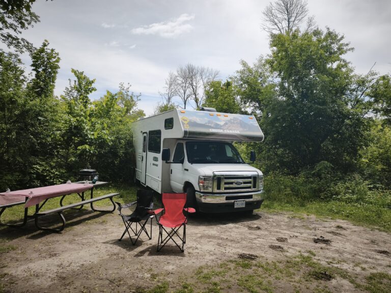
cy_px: 146
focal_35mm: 23
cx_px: 196
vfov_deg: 58.9
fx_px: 260
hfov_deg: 73.9
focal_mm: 6.45
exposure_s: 1/3044
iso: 50
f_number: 1.62
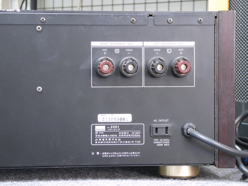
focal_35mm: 106
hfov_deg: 18.5
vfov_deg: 14.0
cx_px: 124
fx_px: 759
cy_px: 93
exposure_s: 1.3
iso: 200
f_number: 5.1
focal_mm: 19
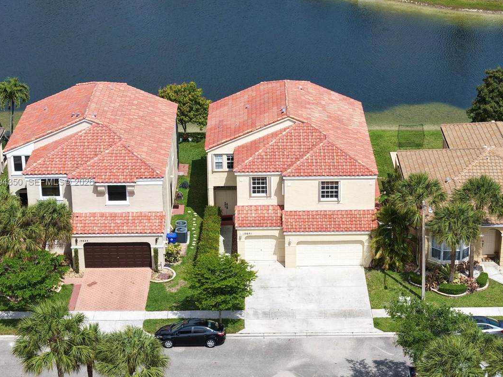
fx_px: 1235
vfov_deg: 17.4
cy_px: 183
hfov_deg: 23.0
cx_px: 280
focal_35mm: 85
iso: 125
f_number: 2.8
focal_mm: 19.35
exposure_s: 1/2500
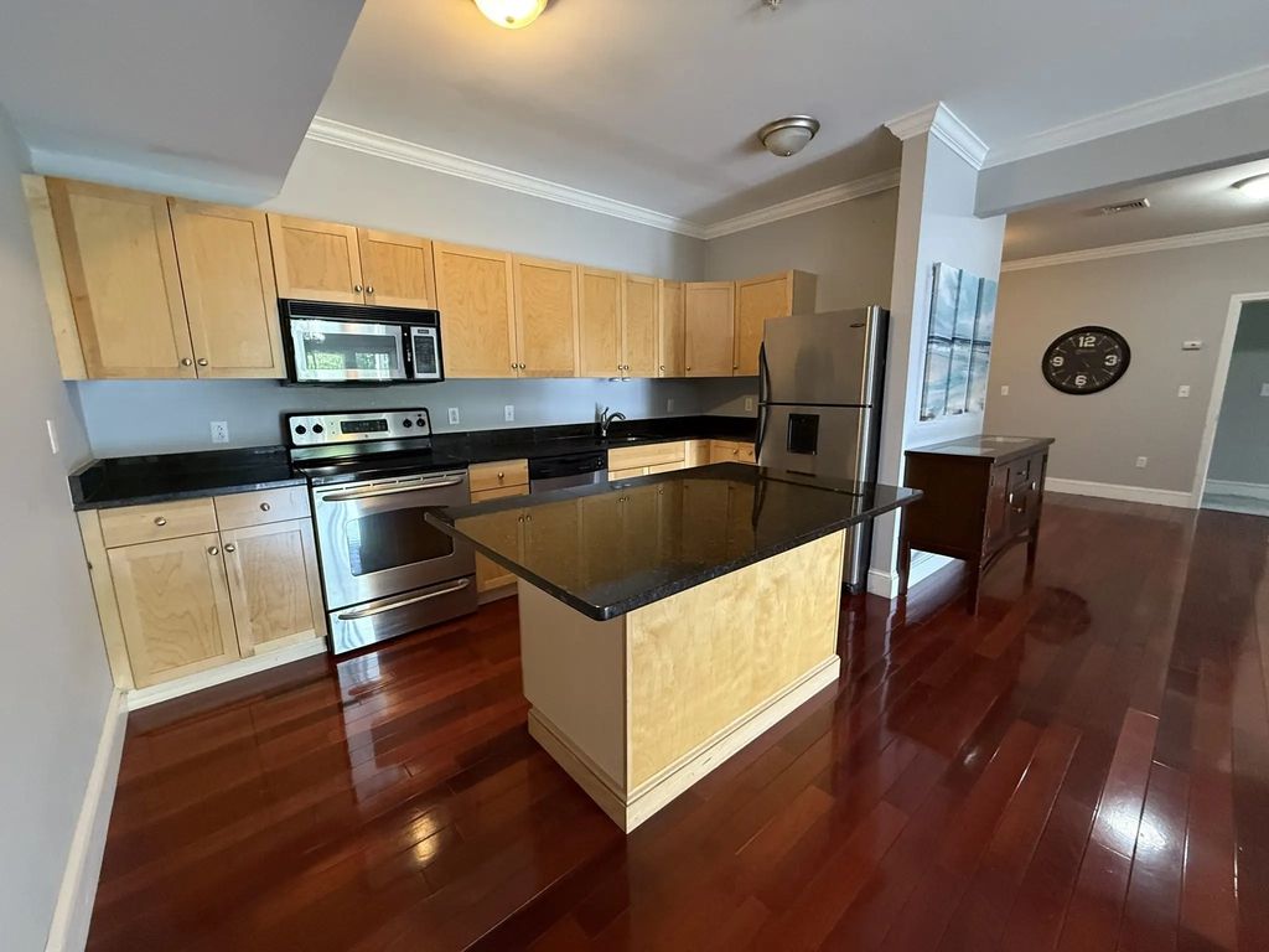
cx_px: 634
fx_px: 513
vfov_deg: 85.7
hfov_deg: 102.1
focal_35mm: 14
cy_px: 476
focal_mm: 2.22
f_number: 2.2
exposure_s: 1/60
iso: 500
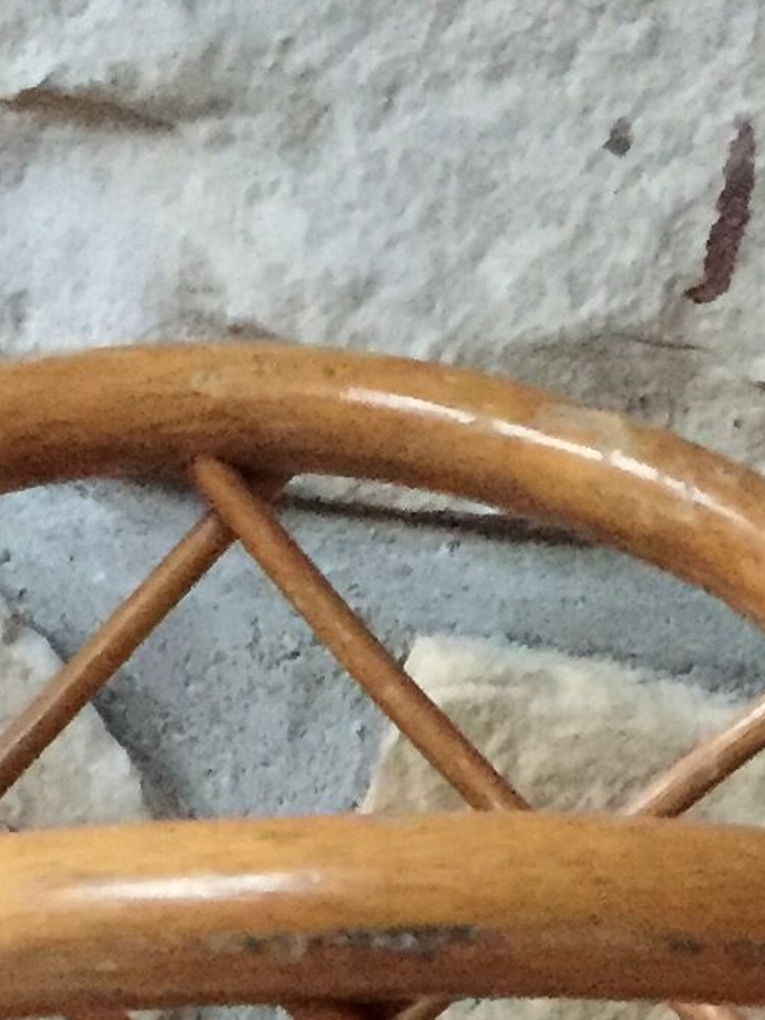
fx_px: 4186
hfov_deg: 10.4
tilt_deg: -27.9
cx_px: 523
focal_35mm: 142
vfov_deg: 12.7
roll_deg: -2.4
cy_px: 1797
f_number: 2.2
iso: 400
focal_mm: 4.15
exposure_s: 1/17
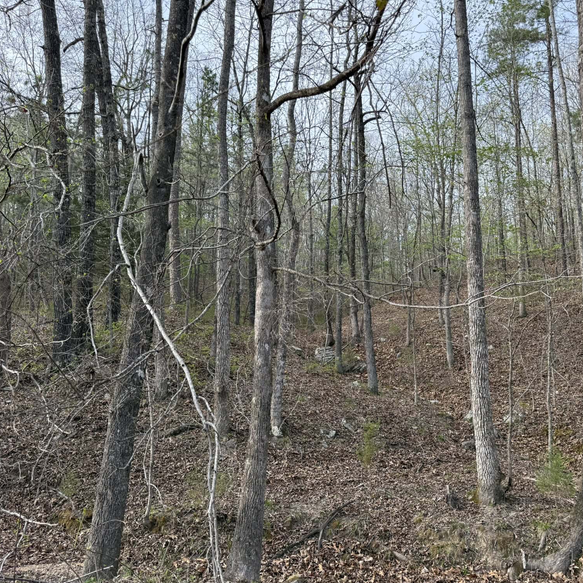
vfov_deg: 55.6
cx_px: 351
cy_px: 299
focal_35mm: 29
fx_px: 553
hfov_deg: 55.2
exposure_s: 1/979
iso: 100
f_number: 1.8
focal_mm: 6.8
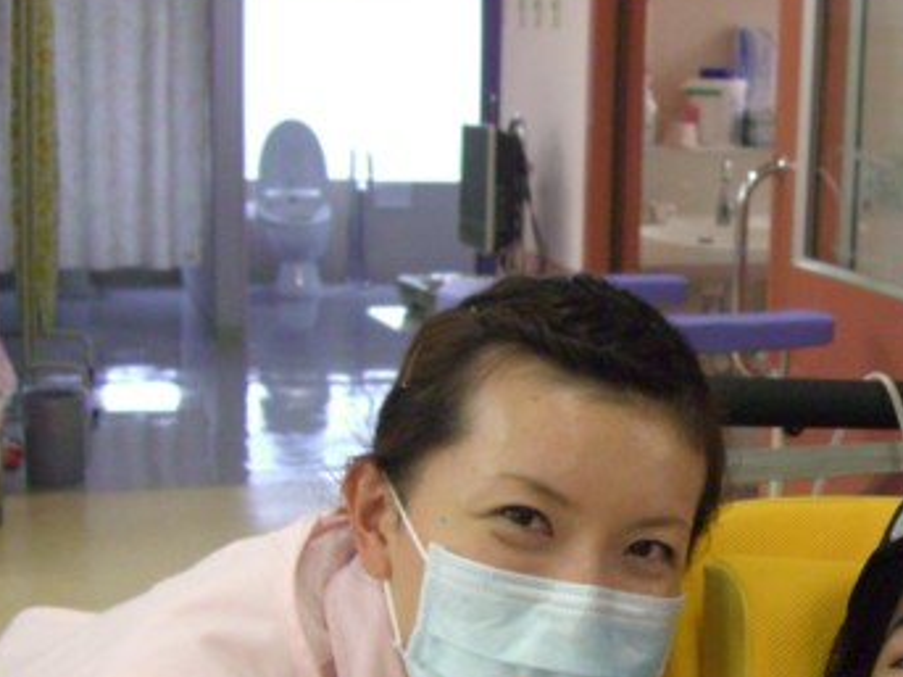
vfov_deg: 20.5
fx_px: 1851
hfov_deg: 26.6
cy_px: 551
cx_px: 790
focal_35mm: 71
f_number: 2.8
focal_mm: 7.9
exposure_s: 1/100
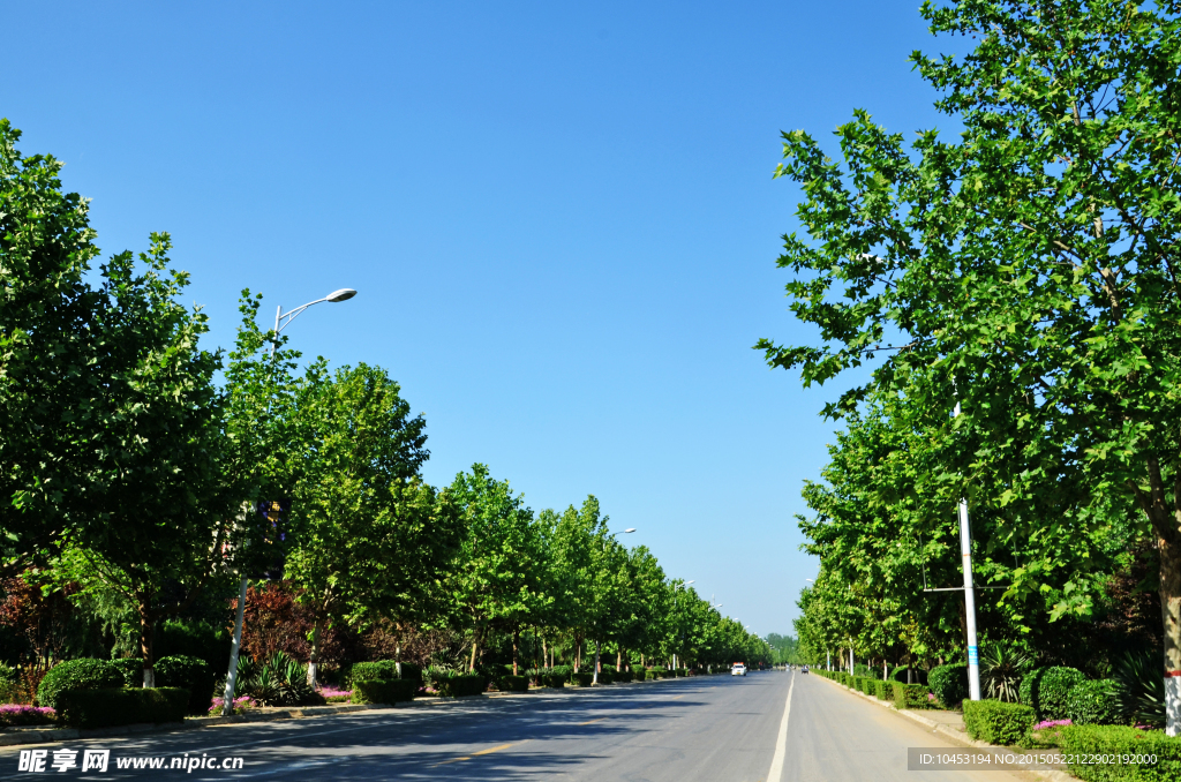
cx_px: 590
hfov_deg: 57.3
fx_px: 1080
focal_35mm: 33
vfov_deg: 39.8
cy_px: 391
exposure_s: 1/125
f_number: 11
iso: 160
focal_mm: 22
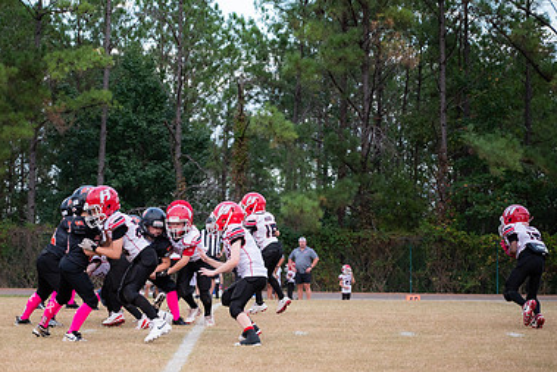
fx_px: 1826
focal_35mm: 118
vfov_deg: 11.6
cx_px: 194
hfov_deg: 17.3
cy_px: 261
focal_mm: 70
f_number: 4
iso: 1250
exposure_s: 1/640
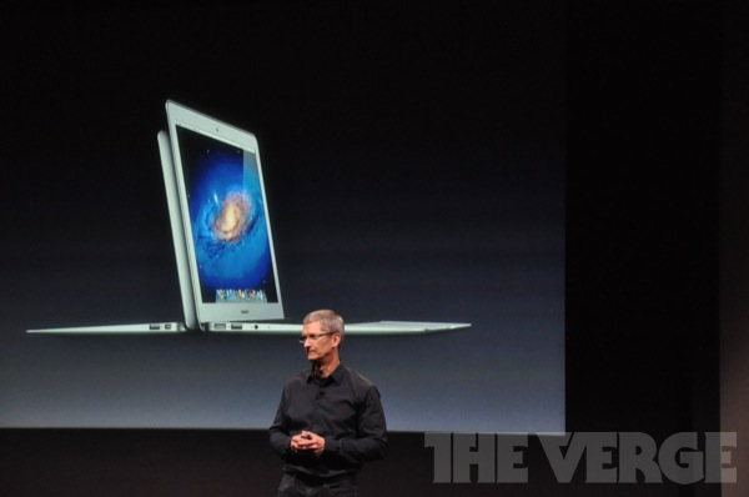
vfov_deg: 12.1
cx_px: 374
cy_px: 248
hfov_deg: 18.2
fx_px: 2337
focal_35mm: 112
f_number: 5
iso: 2500
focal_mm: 75
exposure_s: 1/160
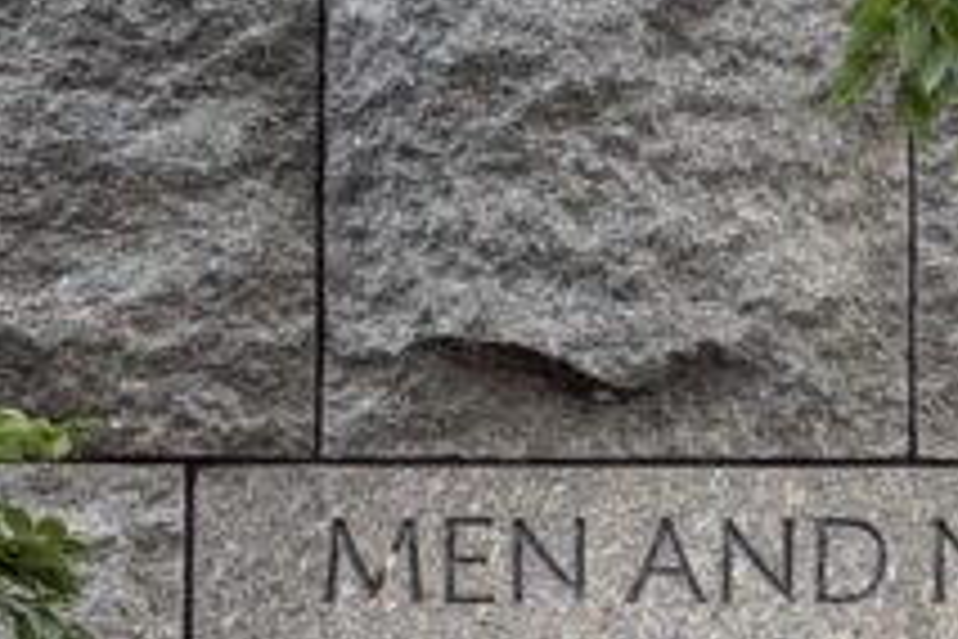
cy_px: 752
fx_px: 6386
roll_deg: +0.0
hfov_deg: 8.4
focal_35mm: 240
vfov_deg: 5.7
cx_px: 1282
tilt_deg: +6.1
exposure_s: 1/192
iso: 100
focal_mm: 6.76
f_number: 1.78
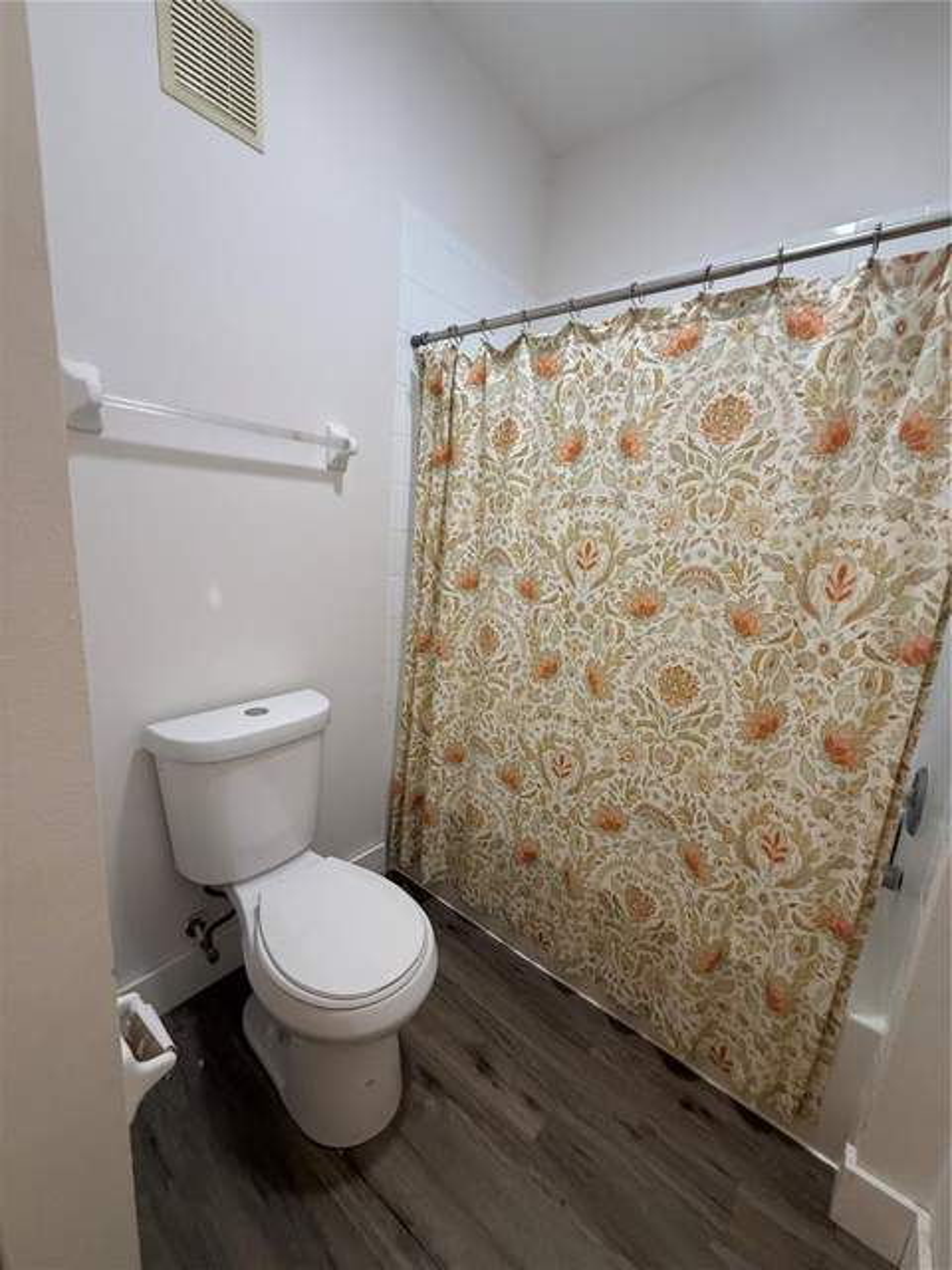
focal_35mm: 14
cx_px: 476
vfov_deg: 102.1
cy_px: 635
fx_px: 513
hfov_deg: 85.7
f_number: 2.2
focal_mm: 2.22
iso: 320
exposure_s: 1/120
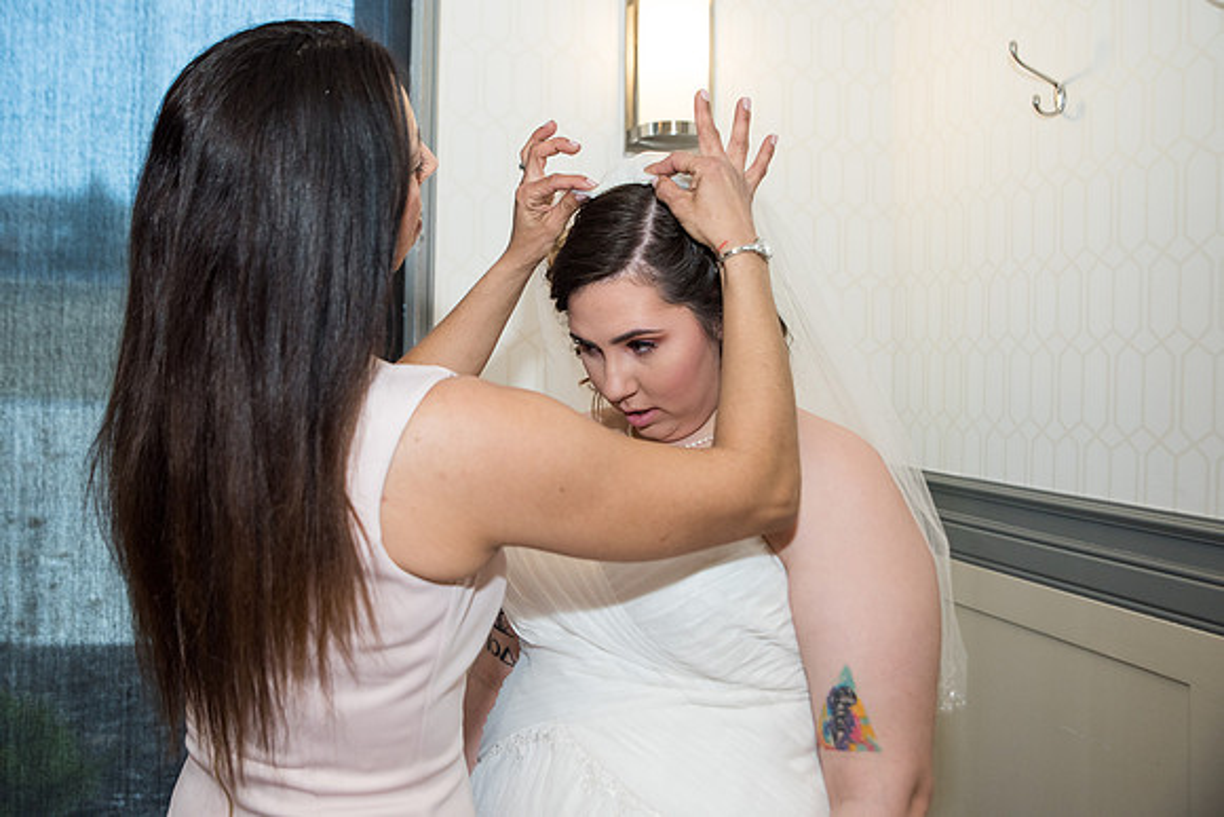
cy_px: 353
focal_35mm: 35
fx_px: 1197
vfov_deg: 37.6
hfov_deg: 54.0
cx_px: 529
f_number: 3.2
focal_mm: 31
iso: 500
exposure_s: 1/160
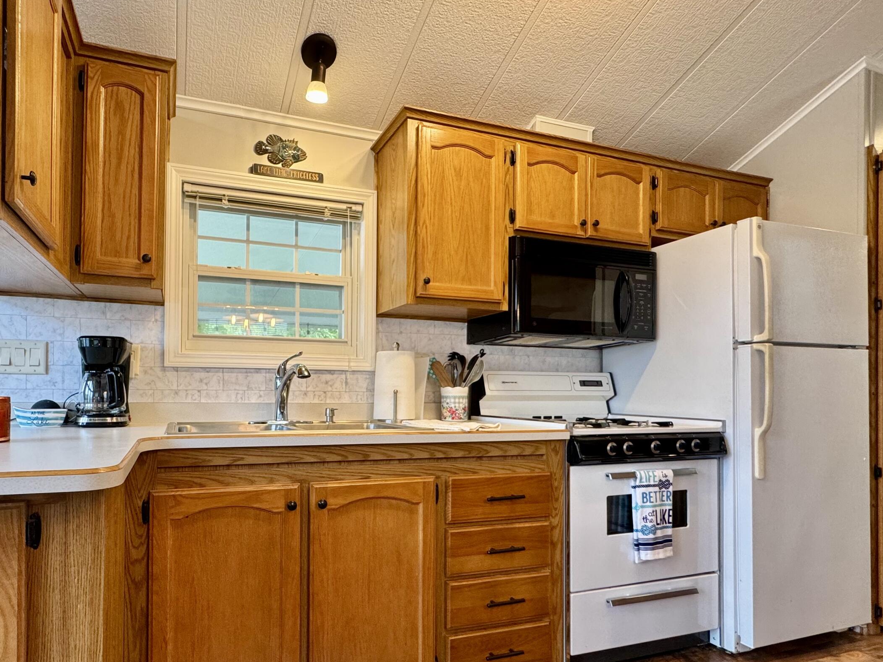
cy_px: 388
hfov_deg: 80.5
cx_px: 341
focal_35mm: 20
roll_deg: -0.7
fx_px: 510
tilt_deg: +0.0
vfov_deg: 65.5
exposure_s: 1/120
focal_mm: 2.22
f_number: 2.2
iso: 200
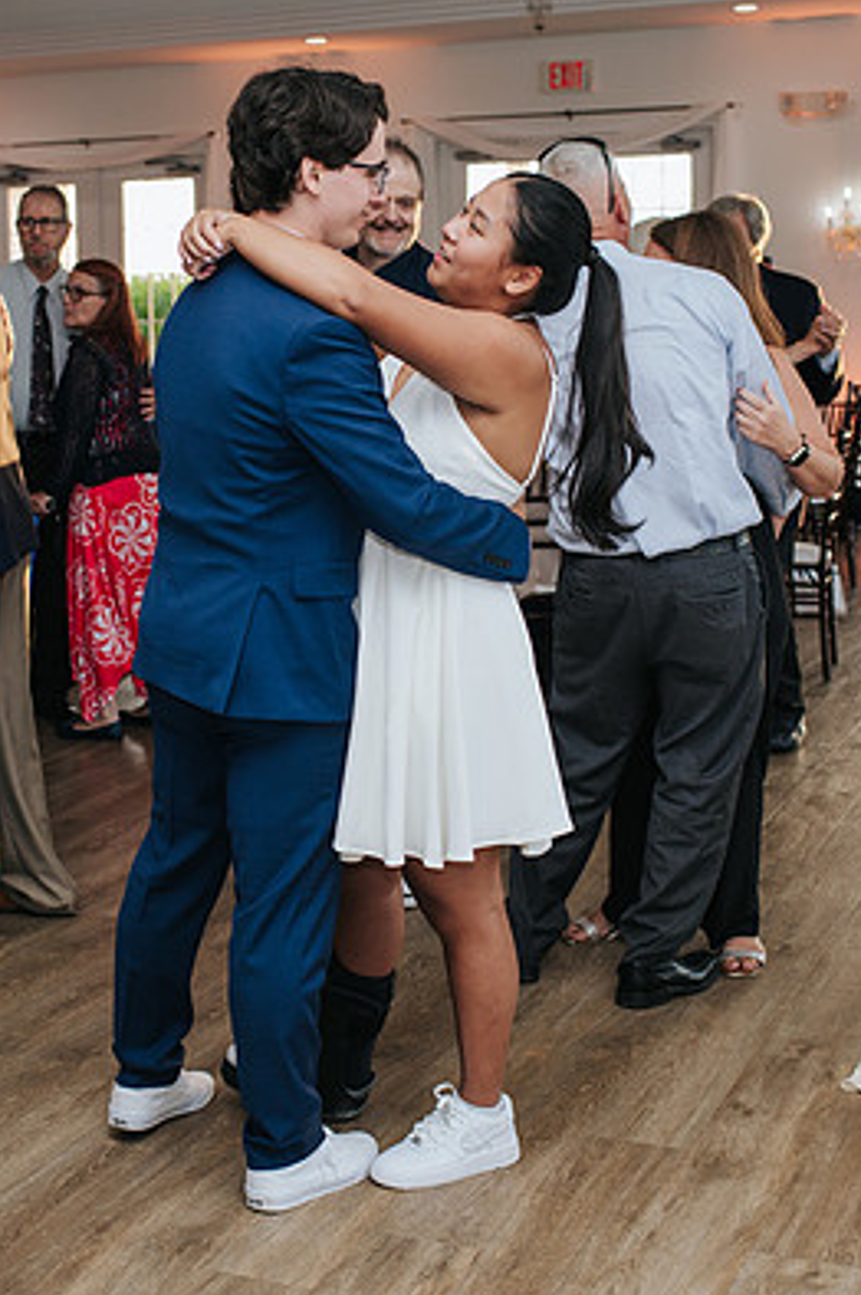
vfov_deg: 33.4
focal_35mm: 60
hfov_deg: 22.4
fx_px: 2156
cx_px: 237
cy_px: 611
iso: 800
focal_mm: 35
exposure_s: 1/200
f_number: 3.2
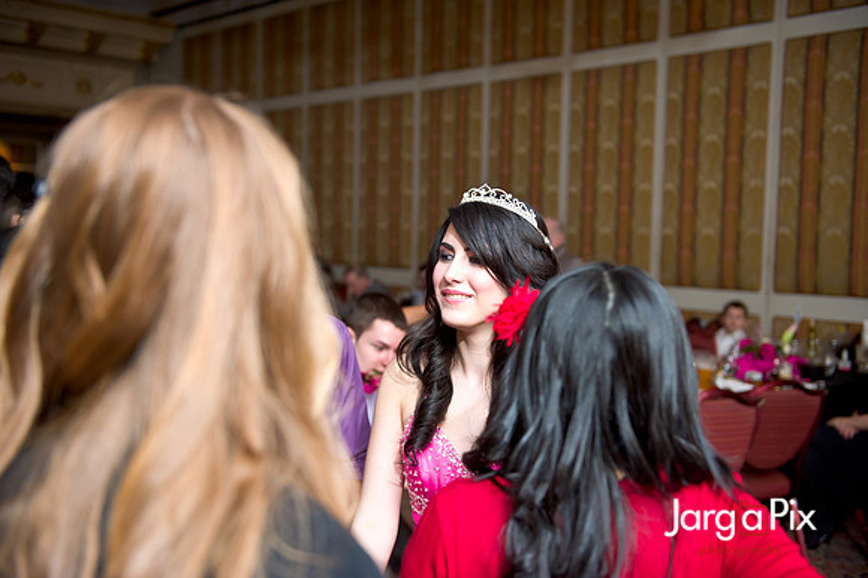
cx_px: 434
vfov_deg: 33.4
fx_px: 964
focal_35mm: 40
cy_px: 289
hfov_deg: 48.5
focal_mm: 40
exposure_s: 1/100
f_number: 3.2
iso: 1600
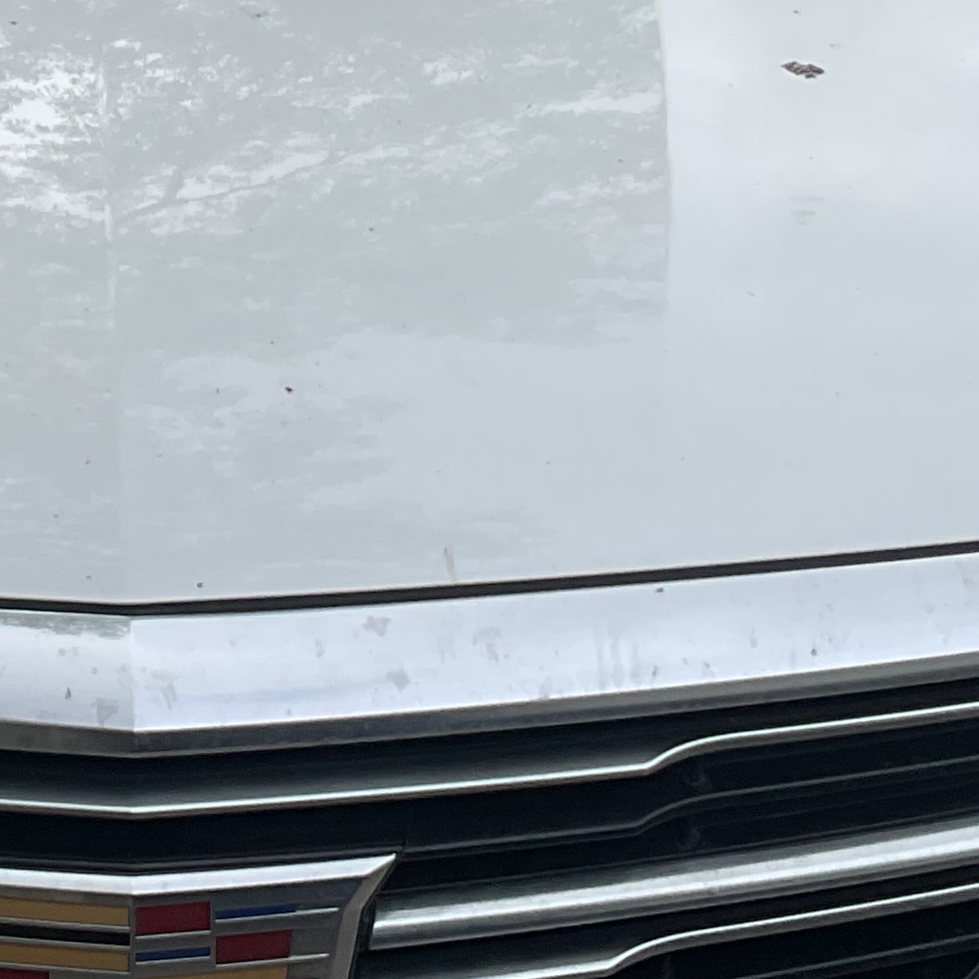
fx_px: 3360
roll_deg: -1.8
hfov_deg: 16.3
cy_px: 197
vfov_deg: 16.5
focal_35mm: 105
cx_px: 41
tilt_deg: -16.9
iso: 16
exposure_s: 1/1311
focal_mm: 3
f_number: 1.8
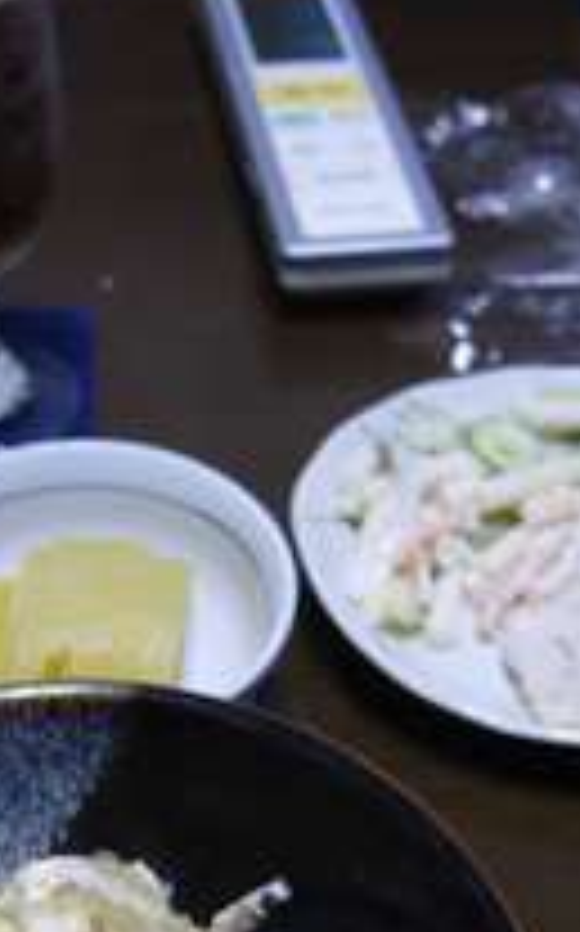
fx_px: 1749
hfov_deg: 18.8
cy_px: 696
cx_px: 229
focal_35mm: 69
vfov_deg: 29.4
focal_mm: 10.4
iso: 320
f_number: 1.8
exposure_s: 1/30
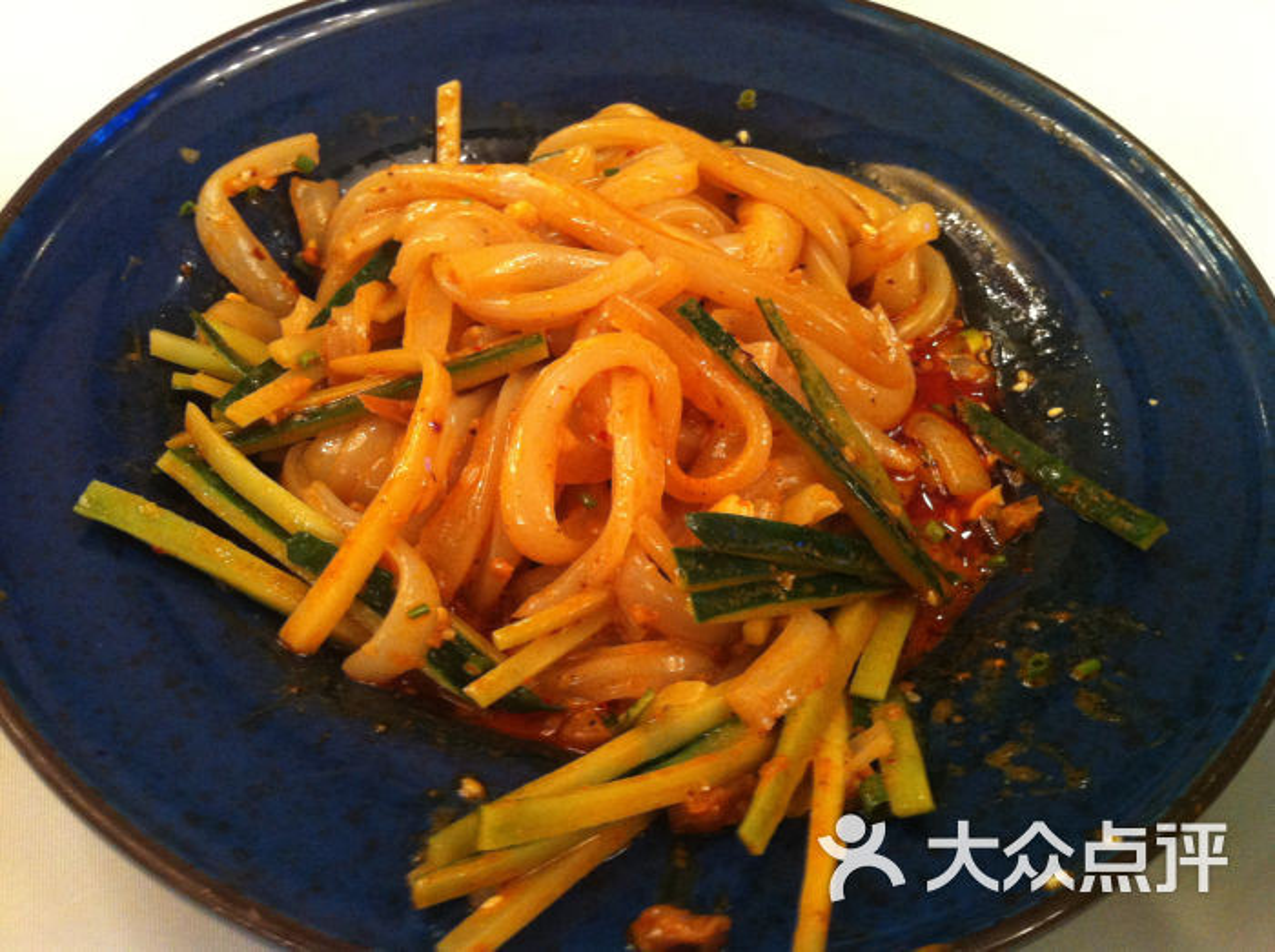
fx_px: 1287
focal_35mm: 35
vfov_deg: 40.6
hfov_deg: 52.7
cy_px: 476
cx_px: 638
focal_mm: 3.85
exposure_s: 1/17
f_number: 2.8
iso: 320
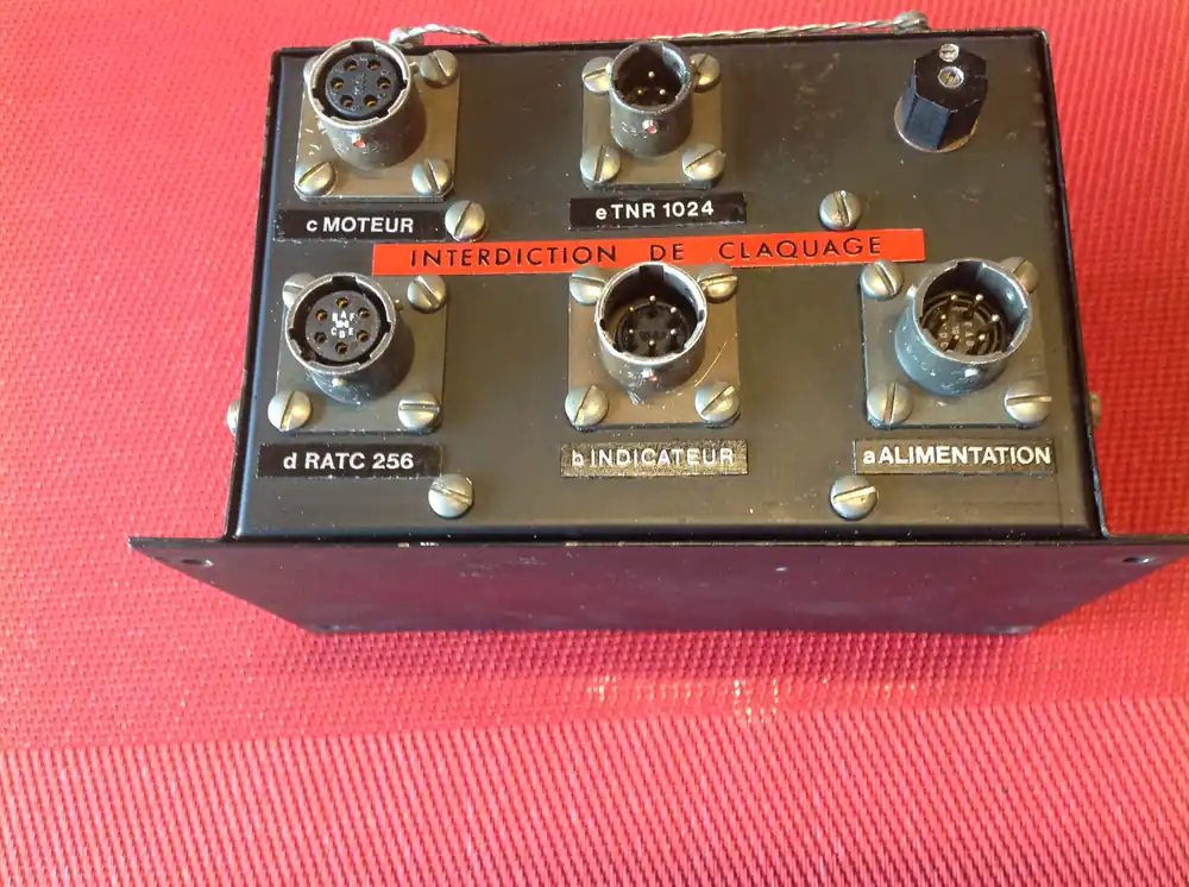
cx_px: 594
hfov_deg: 52.7
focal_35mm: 35
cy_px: 444
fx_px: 1200
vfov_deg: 40.6
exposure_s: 1/15
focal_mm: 4.28
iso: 125
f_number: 2.4
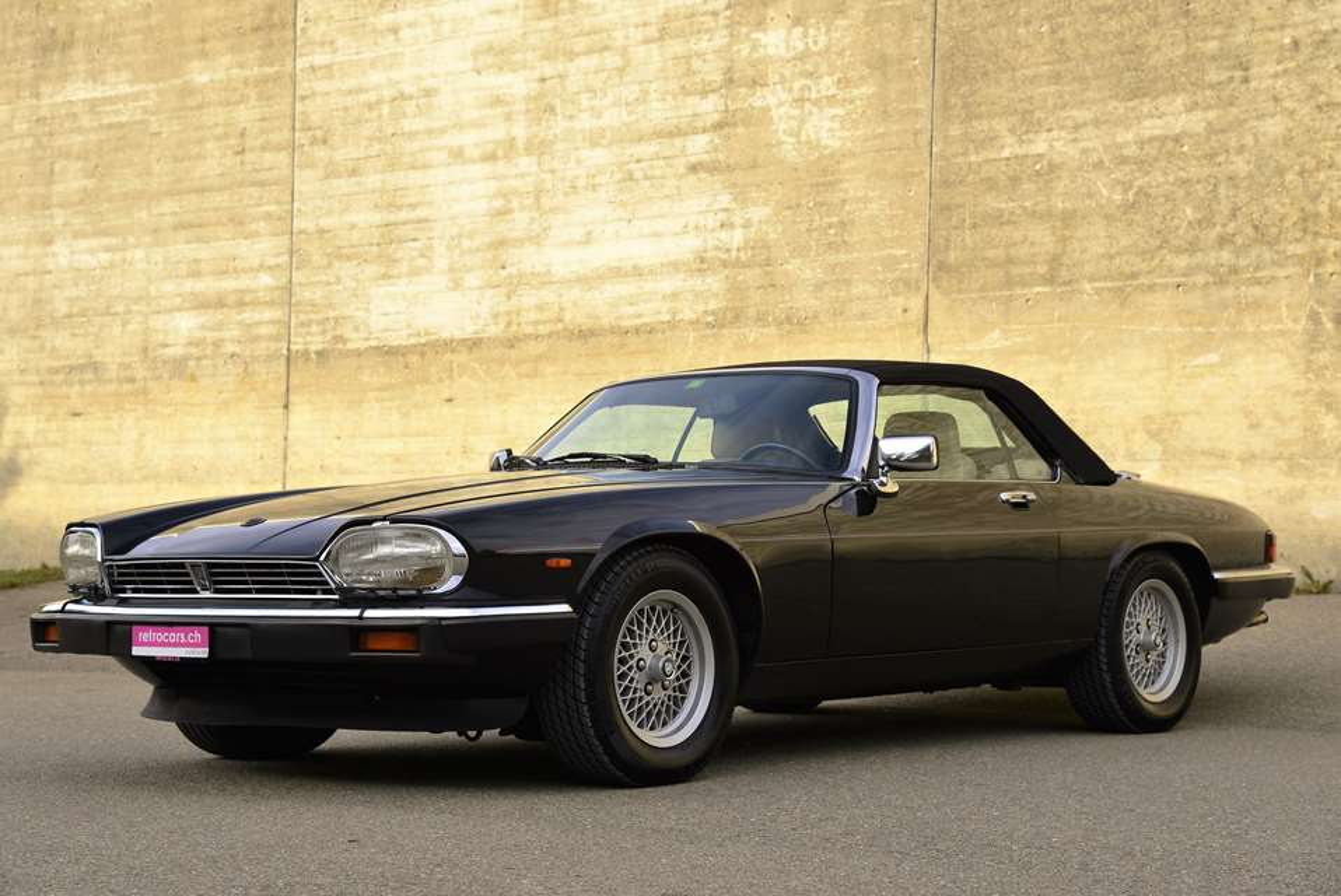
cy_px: 448
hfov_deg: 30.9
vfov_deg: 21.0
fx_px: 2423
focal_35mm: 65
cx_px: 670
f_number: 7.1
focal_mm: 65
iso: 200
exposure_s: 1/200
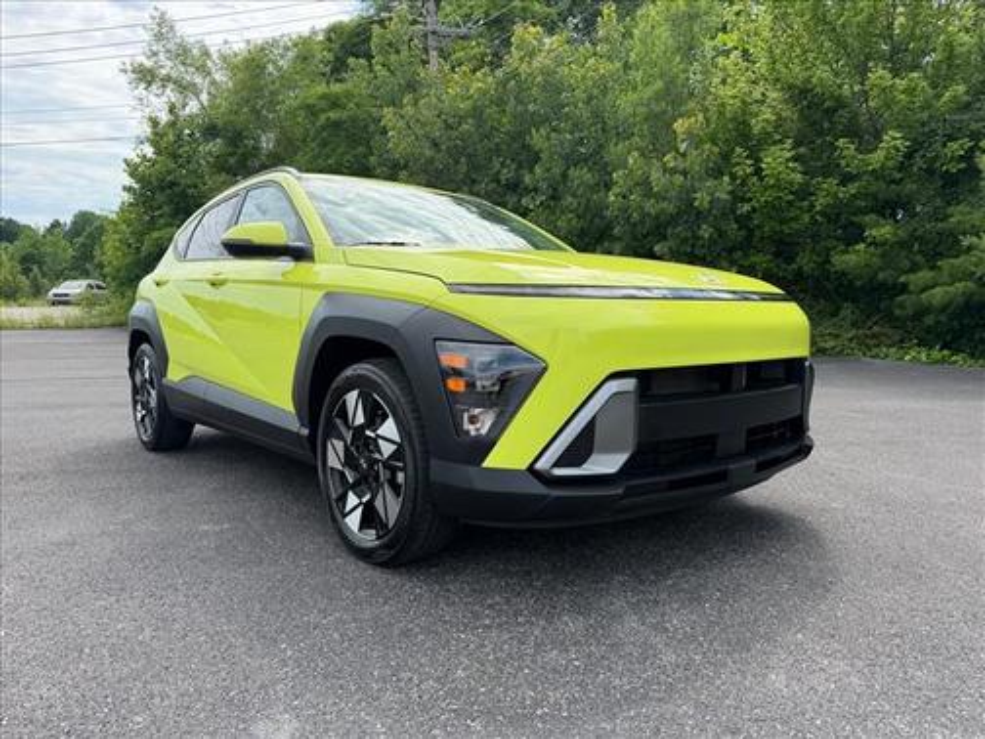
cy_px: 370
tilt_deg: -8.0
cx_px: 492
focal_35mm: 24
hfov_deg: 71.6
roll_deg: -0.3
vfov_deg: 56.8
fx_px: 683
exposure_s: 1/3021
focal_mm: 6.76
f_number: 1.78
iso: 100
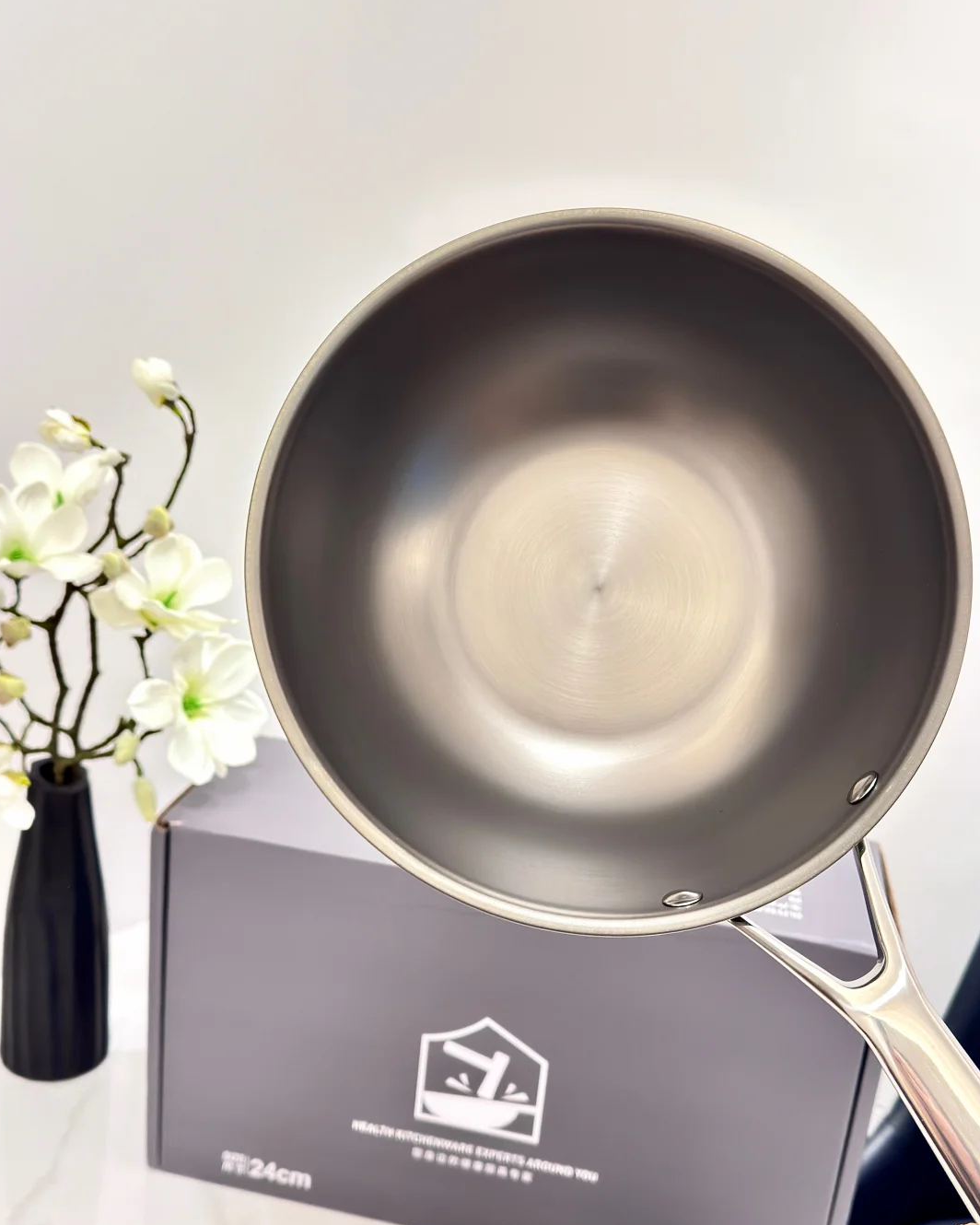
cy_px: 586
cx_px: 491
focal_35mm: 37
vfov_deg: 49.1
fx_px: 1341
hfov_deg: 40.1
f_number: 1.78
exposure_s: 1/48
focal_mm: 6.76
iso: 400
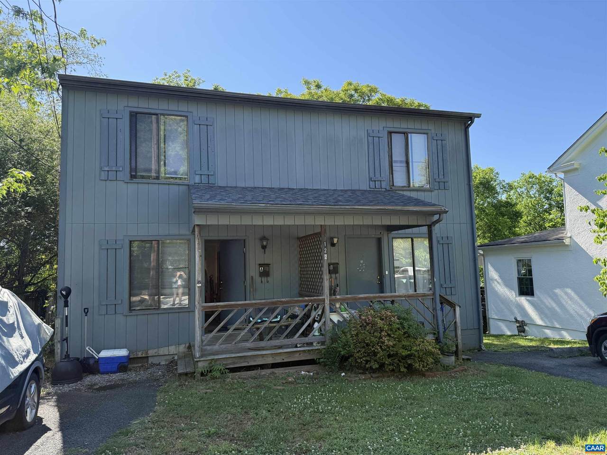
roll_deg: +1.6
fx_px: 421
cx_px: 304
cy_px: 228
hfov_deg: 71.6
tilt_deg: +5.0
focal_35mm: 24
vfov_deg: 56.8
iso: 100
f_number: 1.78
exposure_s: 1/1361
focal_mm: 6.76
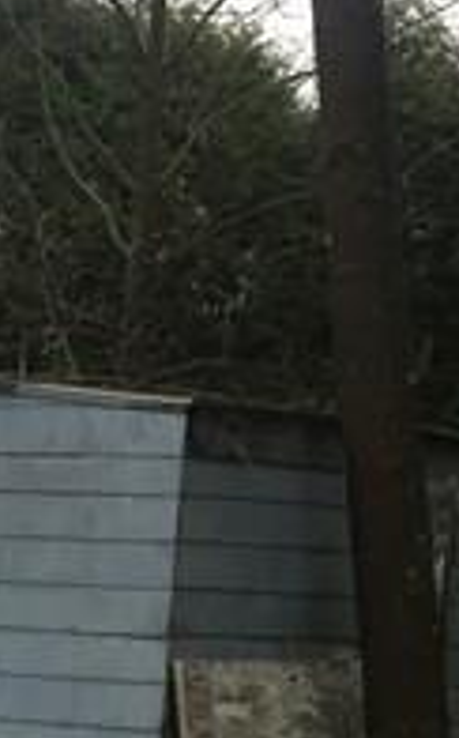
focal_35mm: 161
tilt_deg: -5.1
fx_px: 3232
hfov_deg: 7.2
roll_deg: -1.7
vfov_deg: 12.7
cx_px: -922
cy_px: 866
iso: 32
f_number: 2.2
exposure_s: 1/120
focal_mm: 4.15
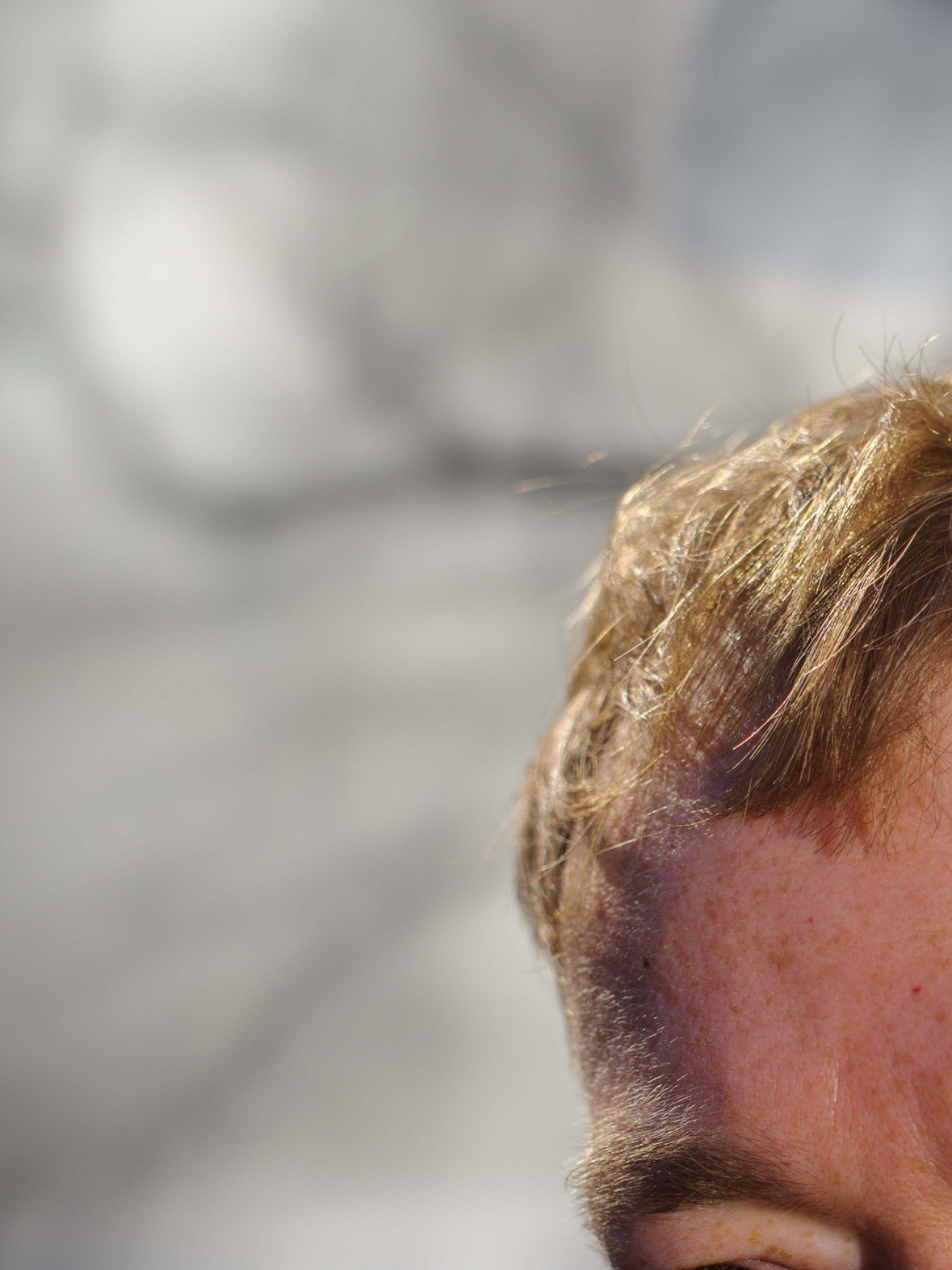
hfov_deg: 18.8
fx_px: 2787
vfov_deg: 25.4
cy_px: 943
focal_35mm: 76
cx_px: 978
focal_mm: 45
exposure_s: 1/1250
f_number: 4.5
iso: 160
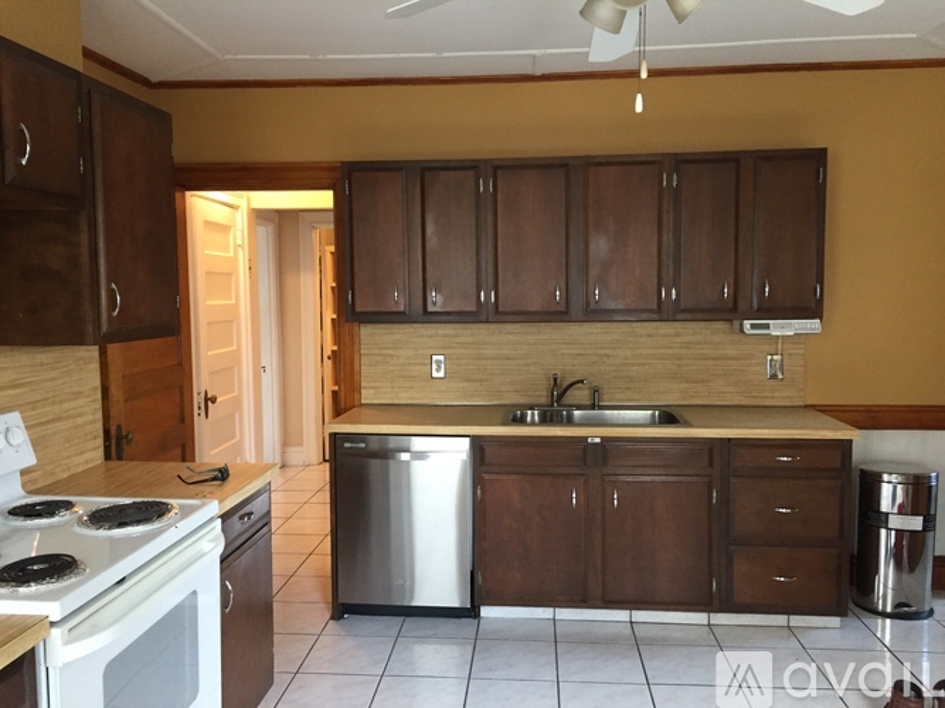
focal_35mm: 29
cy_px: 354
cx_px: 472
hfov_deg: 61.7
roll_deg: +0.5
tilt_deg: -5.5
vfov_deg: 48.2
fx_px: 792
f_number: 2.2
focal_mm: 4.15
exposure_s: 1/30
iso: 160
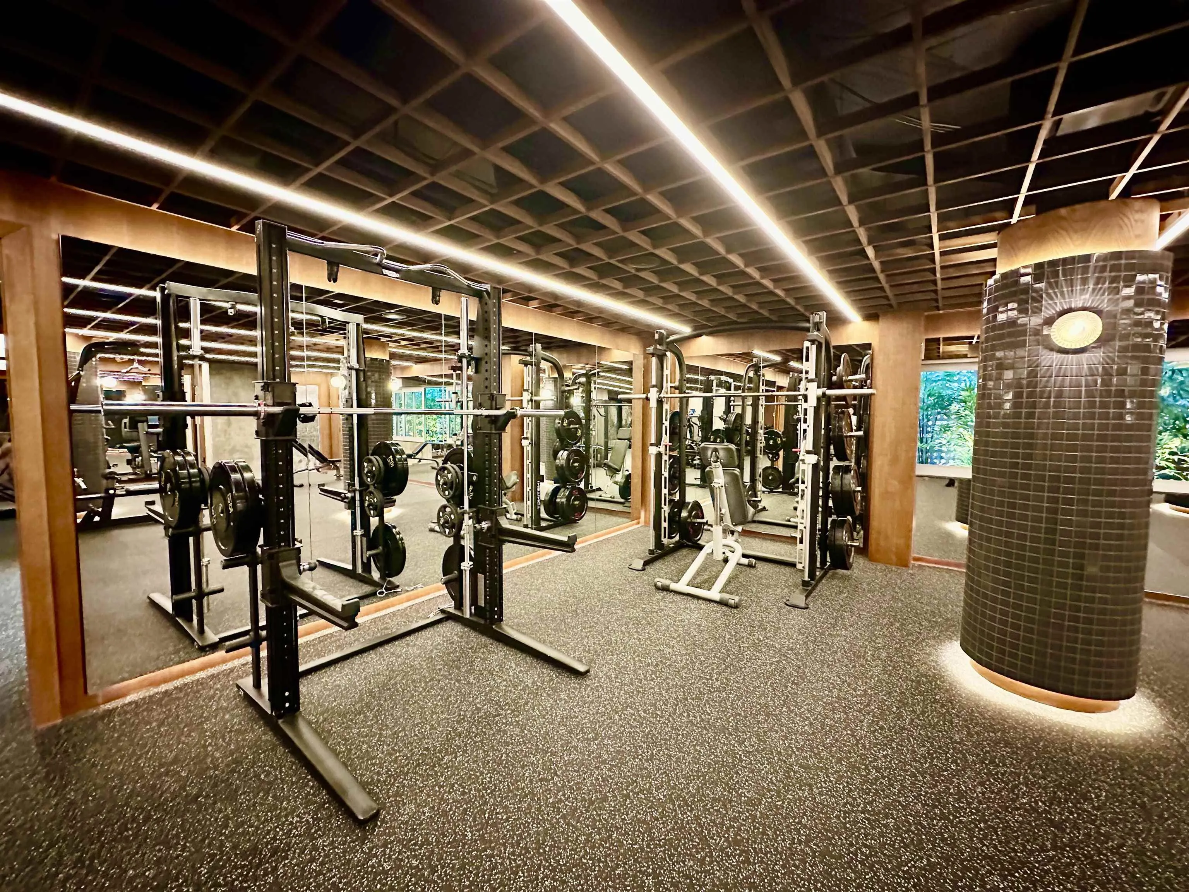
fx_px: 481
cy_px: 446
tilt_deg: -3.4
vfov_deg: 85.7
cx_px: 594
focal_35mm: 14
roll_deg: -0.5
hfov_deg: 102.1
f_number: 2.2
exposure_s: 1/43
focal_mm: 2.22
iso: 1250
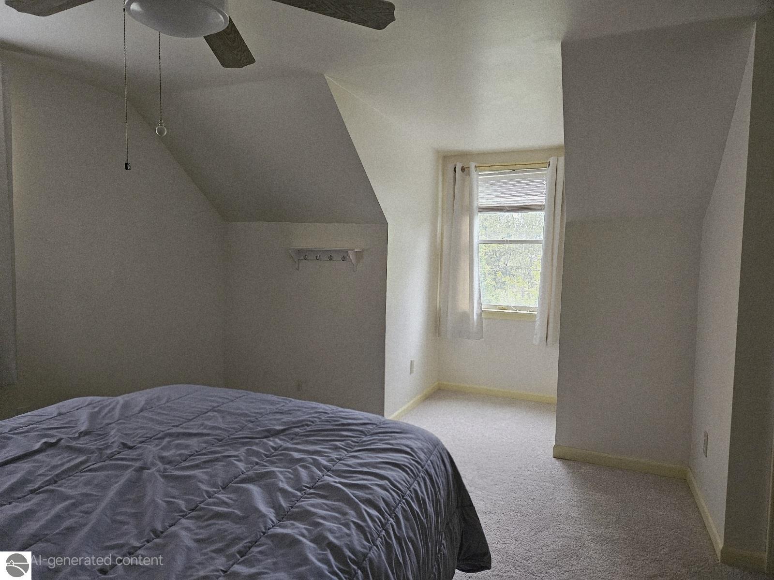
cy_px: 290
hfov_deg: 73.9
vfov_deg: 58.9
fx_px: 514
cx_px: 387
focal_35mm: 23
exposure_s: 1/120
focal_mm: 5.4
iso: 640
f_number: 1.8
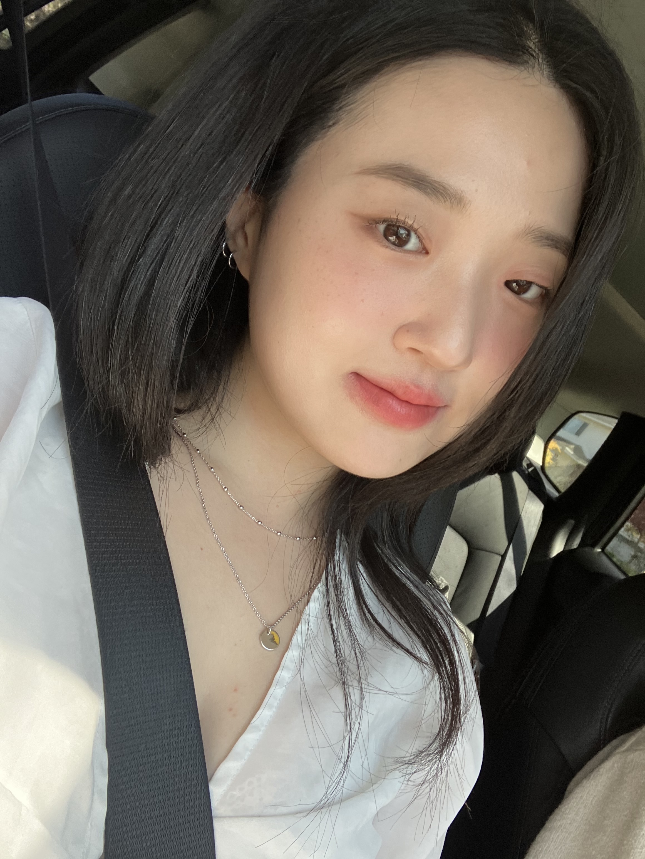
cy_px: 430
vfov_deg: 56.8
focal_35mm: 32
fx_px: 794
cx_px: 322
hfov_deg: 44.2
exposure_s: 1/121
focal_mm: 2.87
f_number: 2.2
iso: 25
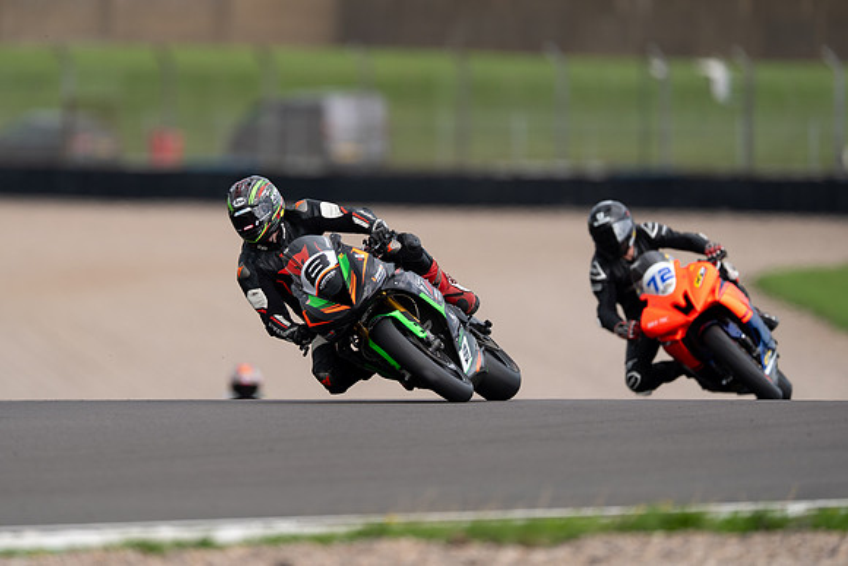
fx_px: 17612
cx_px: 327
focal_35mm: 748
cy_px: 244
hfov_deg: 2.8
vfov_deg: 1.8
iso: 125
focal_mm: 600
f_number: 4
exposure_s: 1/500
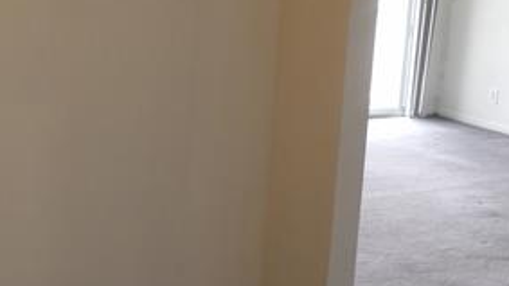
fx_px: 796
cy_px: 103
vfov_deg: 20.3
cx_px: 142
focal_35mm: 59
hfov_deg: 34.9
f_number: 3.2
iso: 190
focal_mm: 4.3
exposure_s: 1/33
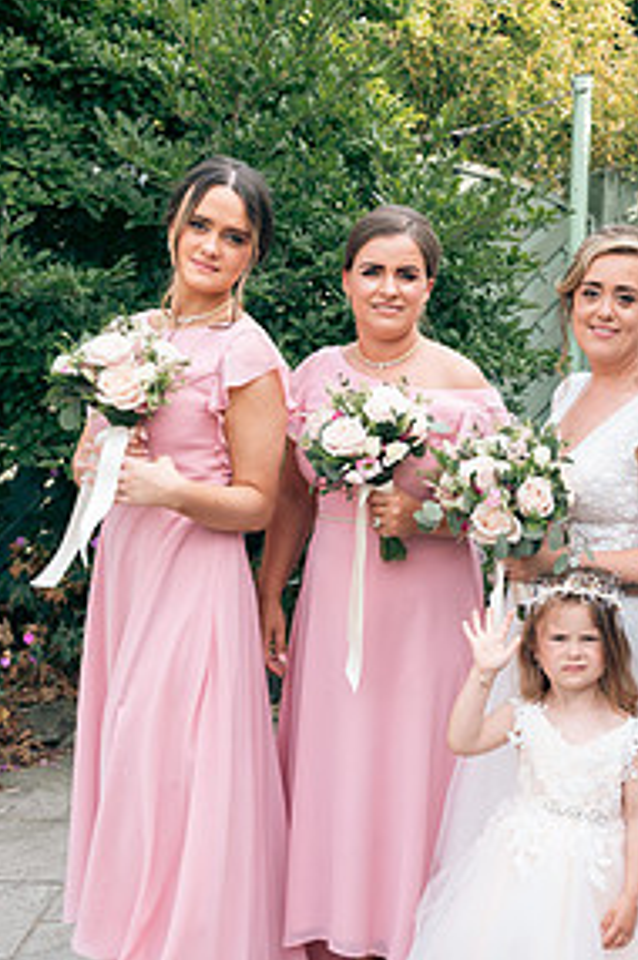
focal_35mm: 65
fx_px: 1732
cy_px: 592
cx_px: 541
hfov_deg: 20.6
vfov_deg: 30.9
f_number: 5.6
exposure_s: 1/100
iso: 100
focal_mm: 32
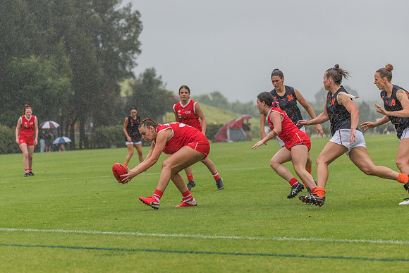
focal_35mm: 158
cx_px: 193
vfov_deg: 8.7
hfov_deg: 13.0
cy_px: 129
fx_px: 1798
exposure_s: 1/1600
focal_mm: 150
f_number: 5
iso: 720
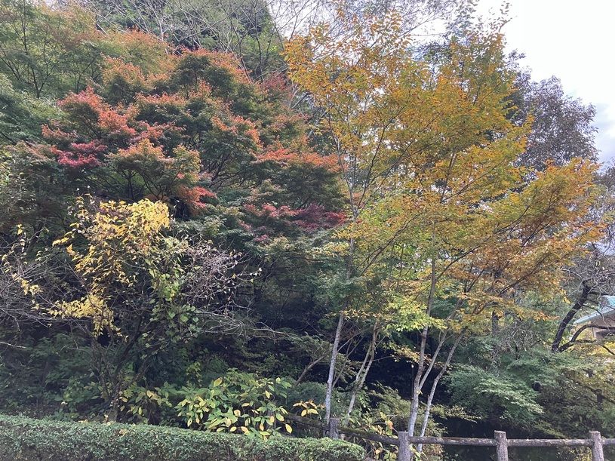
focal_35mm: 28
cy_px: 230
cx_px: 308
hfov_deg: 63.5
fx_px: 497
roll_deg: -1.3
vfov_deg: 49.7
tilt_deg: +17.3
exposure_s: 1/90
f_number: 1.8
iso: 80
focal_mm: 3.99
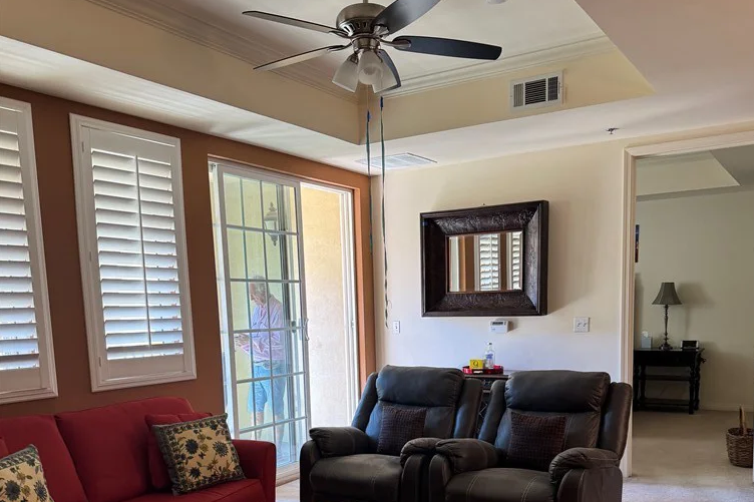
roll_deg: -0.5
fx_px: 712
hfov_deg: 55.8
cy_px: 404
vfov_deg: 37.4
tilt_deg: -5.9
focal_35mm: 34
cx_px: 384
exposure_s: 1/60
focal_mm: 6.76
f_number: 1.78
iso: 125
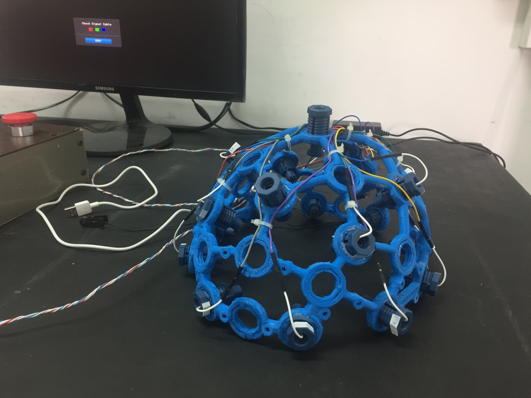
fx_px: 445
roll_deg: -0.8
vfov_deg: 48.2
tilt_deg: -22.1
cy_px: 199
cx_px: 266
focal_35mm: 29
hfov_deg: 61.7
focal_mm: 4.15
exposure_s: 1/33
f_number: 2.2
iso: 125
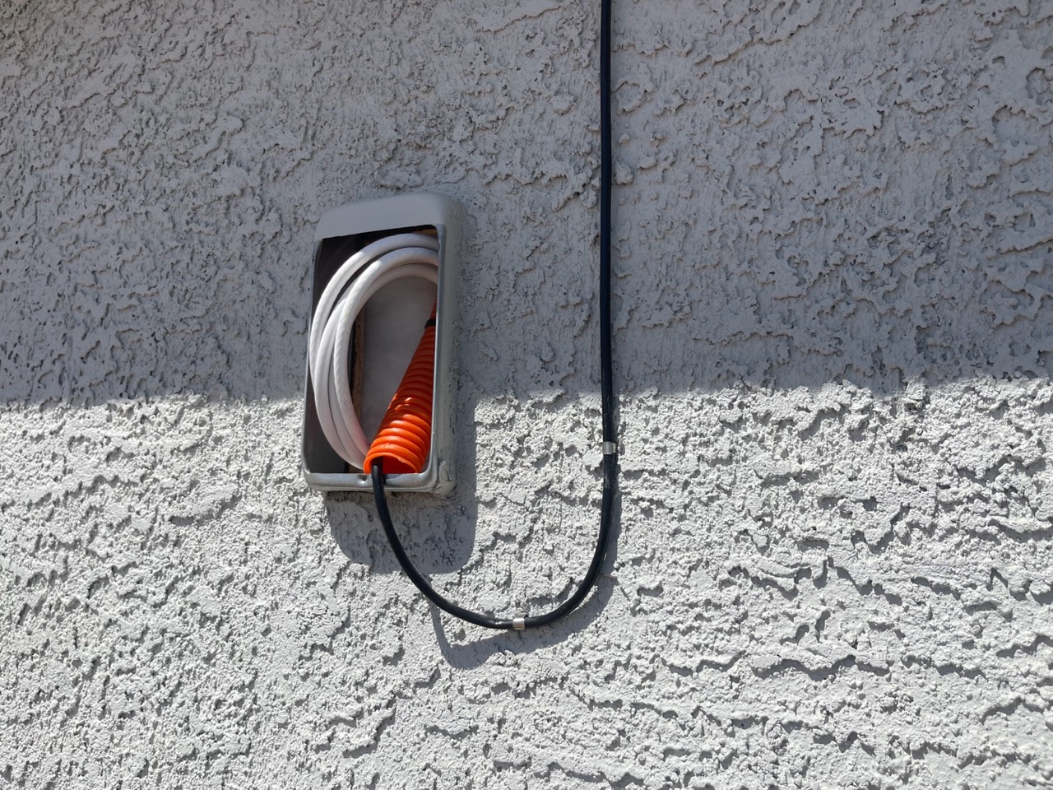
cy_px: 395
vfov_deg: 53.1
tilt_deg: +6.9
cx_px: 526
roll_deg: -0.1
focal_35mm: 26
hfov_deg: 67.3
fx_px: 791
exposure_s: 1/5917
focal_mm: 5.1
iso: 32
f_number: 1.6
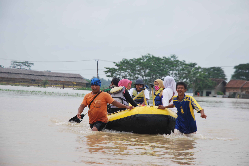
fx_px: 727
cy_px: 83
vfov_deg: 13.1
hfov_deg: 19.4
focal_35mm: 105
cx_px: 124
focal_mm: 70
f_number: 5
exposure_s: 1/400
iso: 200
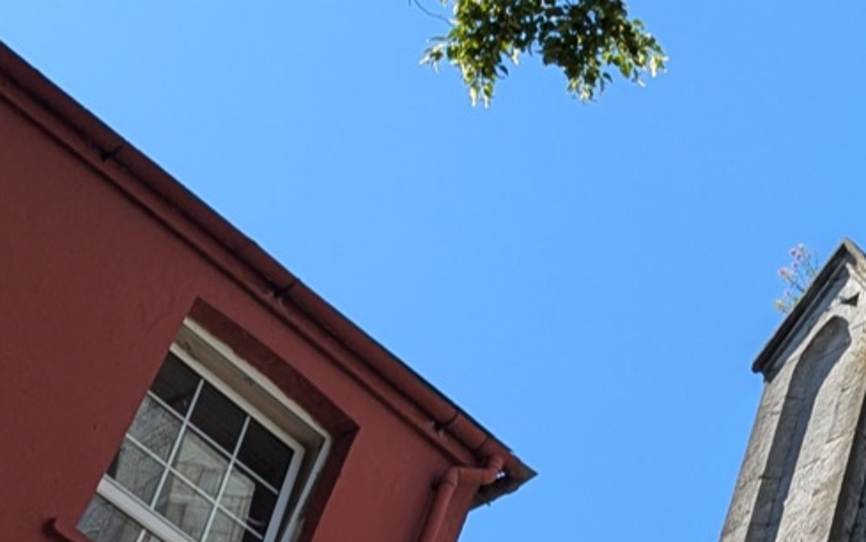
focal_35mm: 100
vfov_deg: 13.1
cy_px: 337
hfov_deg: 18.3
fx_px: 2361
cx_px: 1328
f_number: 1.85
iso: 43
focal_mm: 6.81
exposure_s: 1/1205
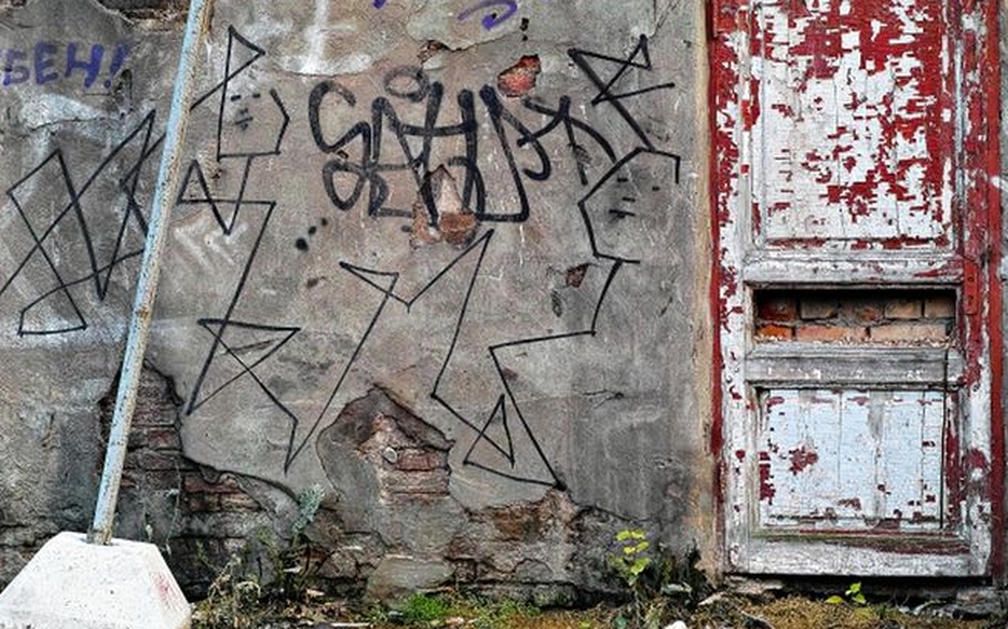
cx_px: 409
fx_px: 2884
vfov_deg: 12.5
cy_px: 308
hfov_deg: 19.8
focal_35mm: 105
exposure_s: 1/50
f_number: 4.5
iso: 400
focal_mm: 50
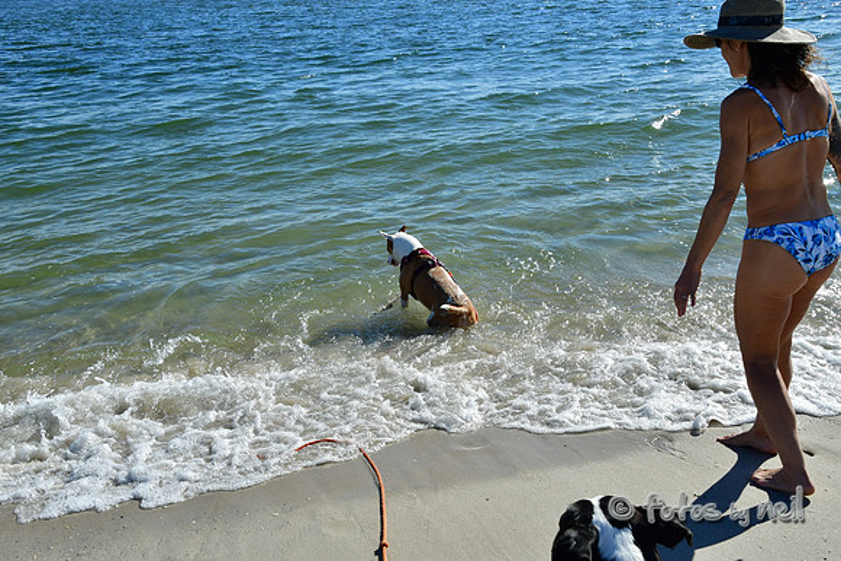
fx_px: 911
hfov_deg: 49.5
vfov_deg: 34.2
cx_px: 420
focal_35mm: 39
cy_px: 280
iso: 200
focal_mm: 26
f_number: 13
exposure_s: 1/640
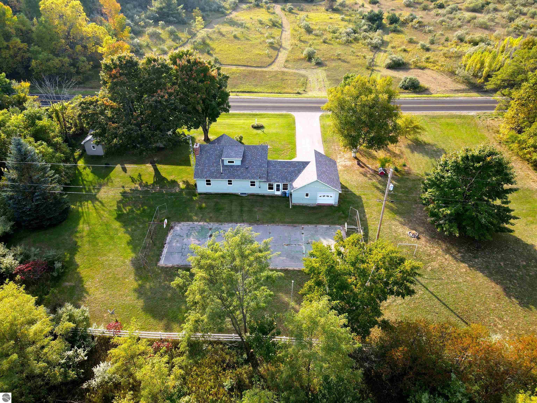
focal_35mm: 24
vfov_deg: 56.8
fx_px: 372
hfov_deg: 71.6
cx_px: 268
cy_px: 202
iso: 100
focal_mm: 4.5
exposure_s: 1/120
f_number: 2.8
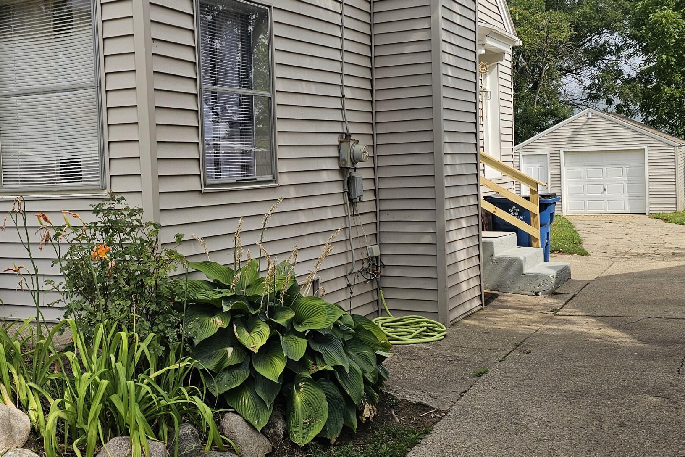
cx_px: 189
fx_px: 837
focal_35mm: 44
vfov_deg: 30.4
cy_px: 188
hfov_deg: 43.4
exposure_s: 1/805
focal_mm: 6.3
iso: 10
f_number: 1.7
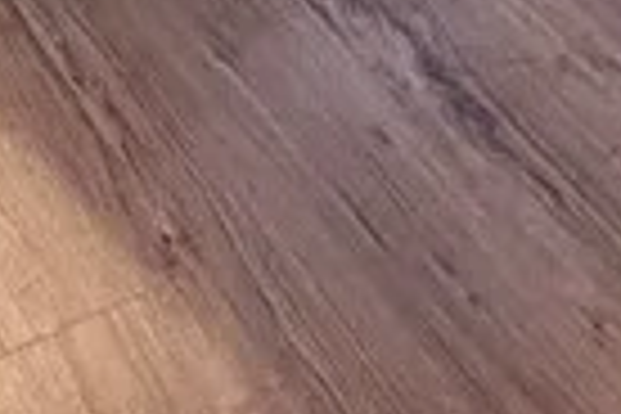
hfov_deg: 18.3
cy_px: -828
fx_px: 1863
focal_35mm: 108
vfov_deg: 9.7
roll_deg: -0.3
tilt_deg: -19.1
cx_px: -50
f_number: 2.2
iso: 400
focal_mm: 2.22
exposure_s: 1/60
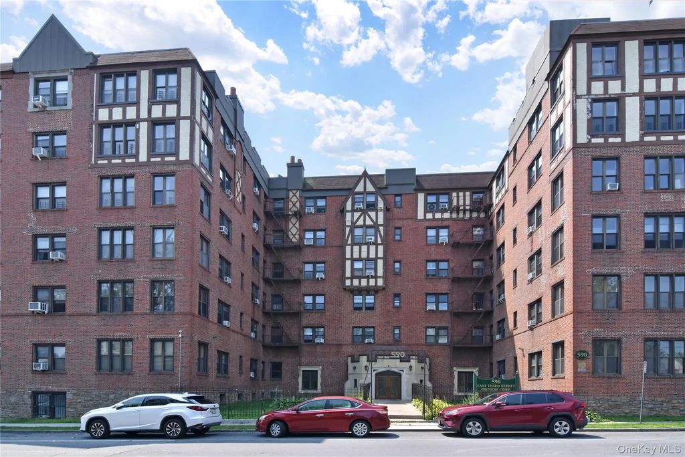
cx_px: 342
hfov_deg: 95.0
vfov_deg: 72.1
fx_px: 314
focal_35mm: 16
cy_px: 228
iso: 400
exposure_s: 1/200
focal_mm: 11
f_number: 14
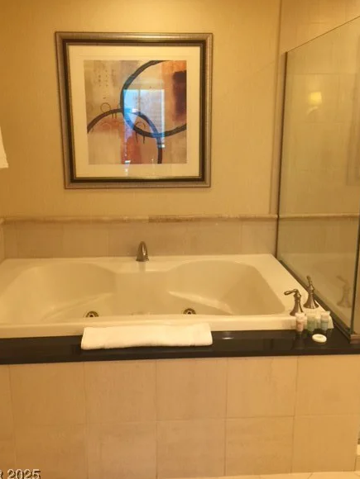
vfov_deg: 56.8
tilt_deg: -12.3
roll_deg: +0.3
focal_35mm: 32
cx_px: 169
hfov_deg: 44.1
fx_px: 444
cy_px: 225
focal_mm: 4.15
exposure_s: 1/15
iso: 64
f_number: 2.2
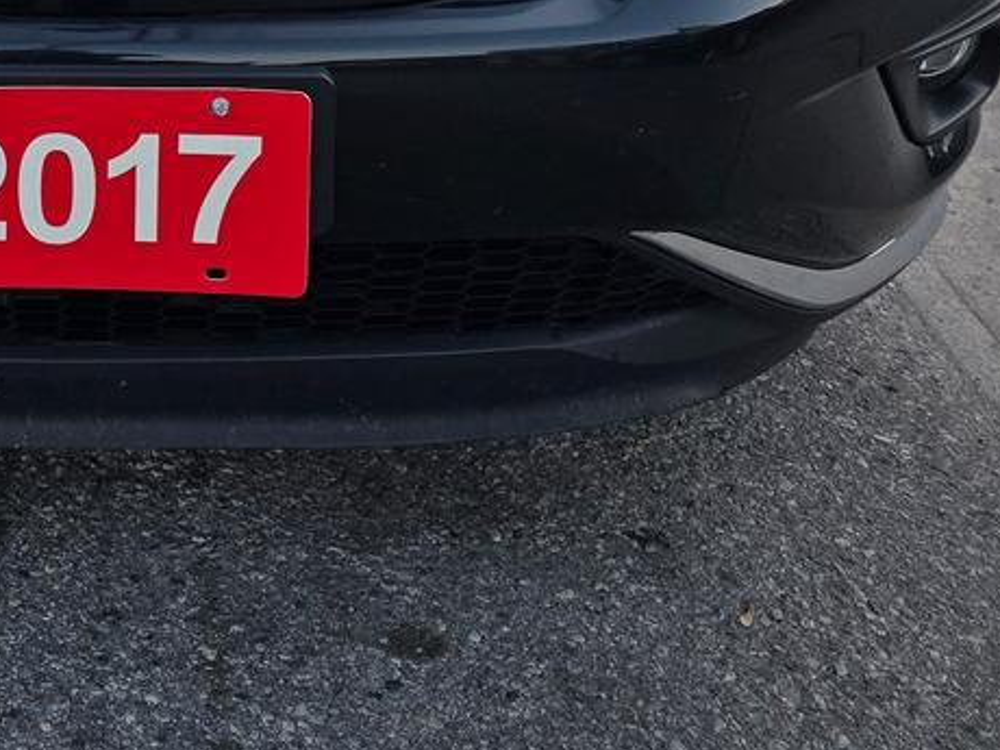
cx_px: -46
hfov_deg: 28.1
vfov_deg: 20.5
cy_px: -280
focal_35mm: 64
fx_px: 1849
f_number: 1.7
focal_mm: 6.25
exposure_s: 1/1343
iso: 80
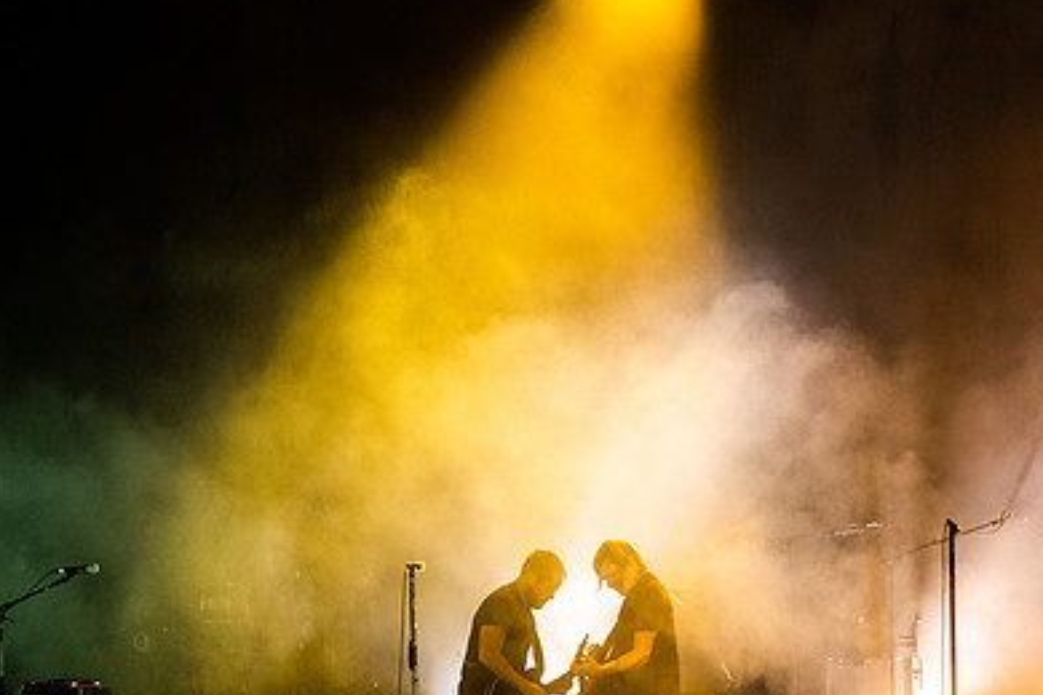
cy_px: 481
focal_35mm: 140
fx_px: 4056
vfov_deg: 9.8
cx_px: 515
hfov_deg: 14.7
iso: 3200
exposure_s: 1/320
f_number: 4
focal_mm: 86
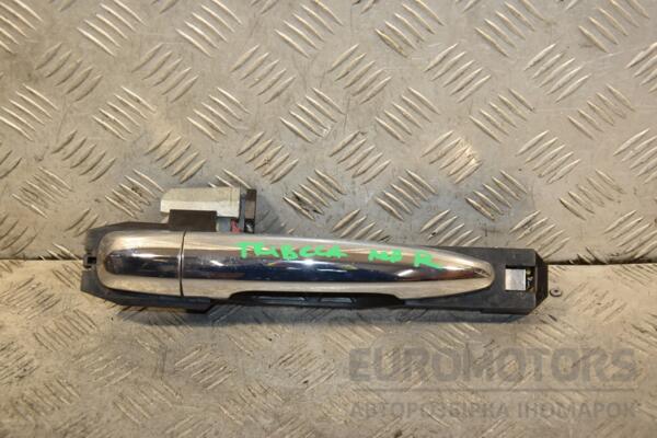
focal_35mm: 72
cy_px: 219
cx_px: 328
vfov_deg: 18.9
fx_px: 1314
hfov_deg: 28.1
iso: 800
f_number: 5.6
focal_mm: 48
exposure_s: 1/200
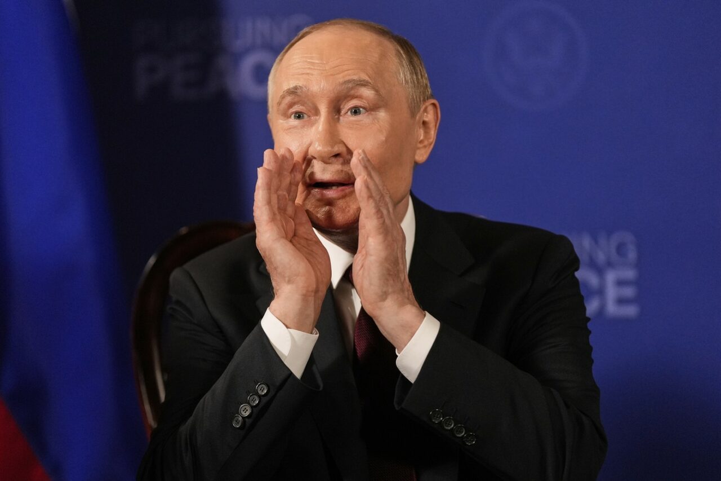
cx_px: 360
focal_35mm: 176
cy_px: 240
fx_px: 3524
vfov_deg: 7.8
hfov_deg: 11.7
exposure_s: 1/500
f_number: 2.8
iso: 2500
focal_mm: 176
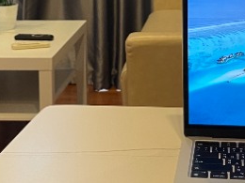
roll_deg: +1.6
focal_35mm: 96
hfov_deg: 20.4
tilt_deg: -2.3
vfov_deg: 14.6
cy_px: -70
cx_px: 101
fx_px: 679
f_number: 1.6
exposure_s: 1/50
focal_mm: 5.1
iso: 250
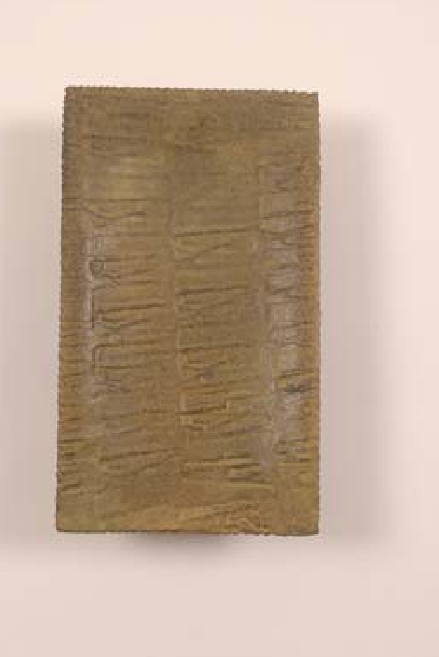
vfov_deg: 24.2
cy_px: 302
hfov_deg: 16.3
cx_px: 199
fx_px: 1535
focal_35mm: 84
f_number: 5.6
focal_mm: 50
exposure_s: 1/5
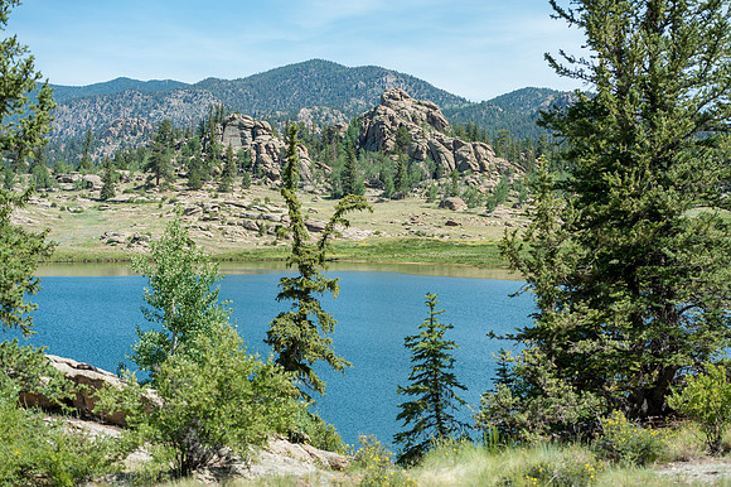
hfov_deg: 28.9
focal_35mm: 70
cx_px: 366
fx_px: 1421
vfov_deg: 19.4
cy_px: 244
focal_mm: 70
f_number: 8
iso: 450
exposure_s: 1/1600
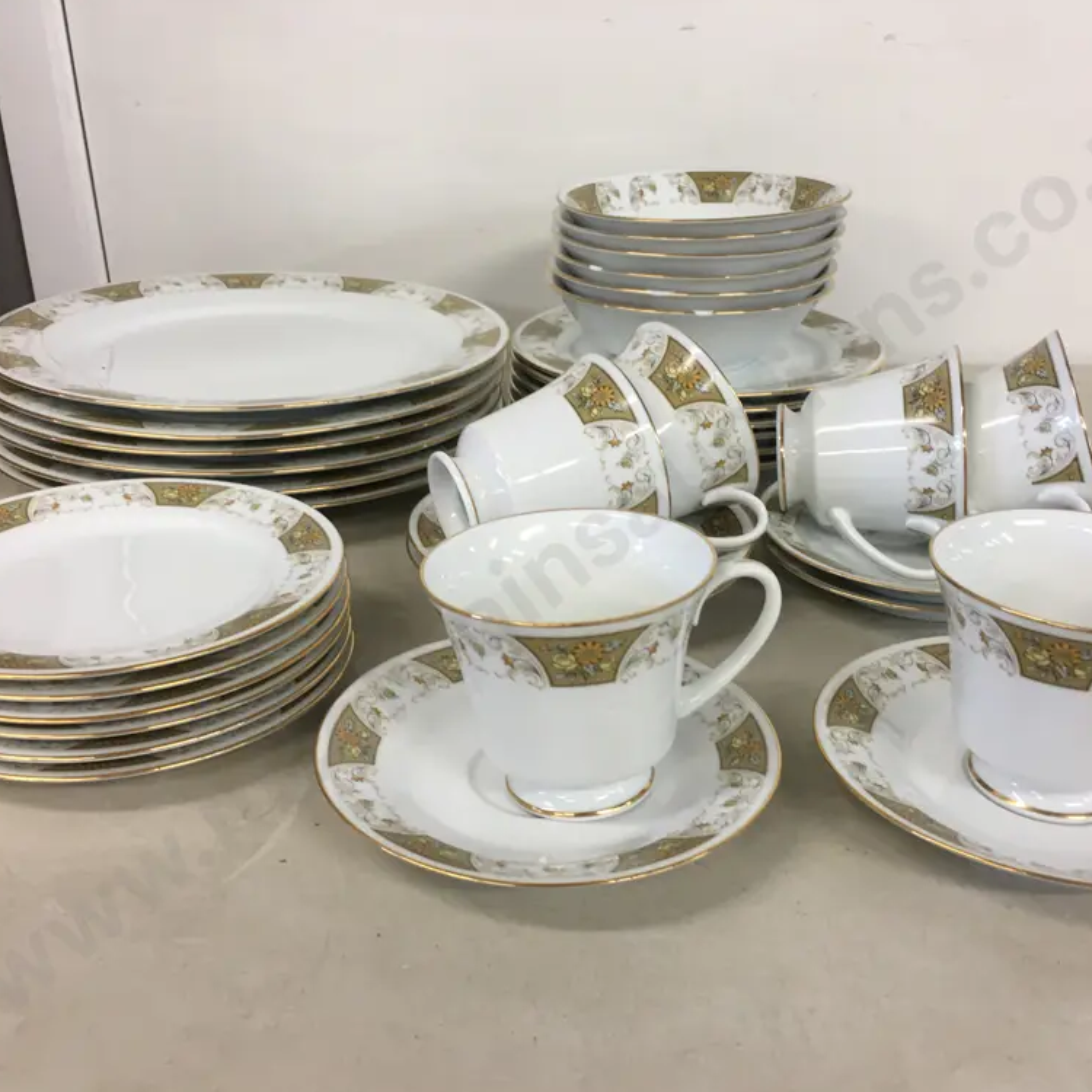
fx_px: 1249
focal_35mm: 35
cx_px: 585
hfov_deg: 47.2
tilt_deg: -22.2
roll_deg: -0.1
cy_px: 550
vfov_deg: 47.2
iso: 32
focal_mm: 4.15
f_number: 2.2
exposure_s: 1/17
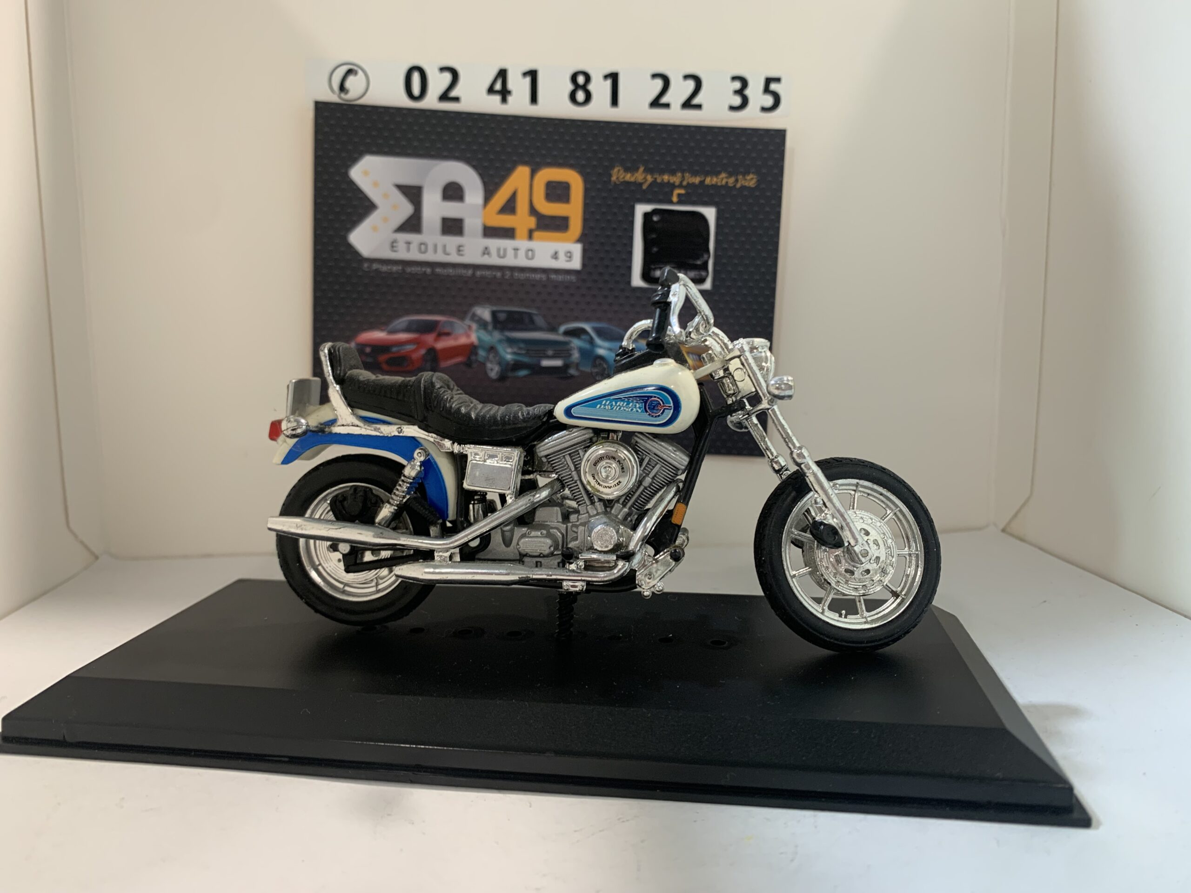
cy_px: 446
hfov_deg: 67.3
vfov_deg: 53.1
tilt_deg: -8.7
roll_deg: +0.4
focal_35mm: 26
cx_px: 596
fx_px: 895
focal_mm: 4.25
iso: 100
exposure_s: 1/60
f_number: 1.8
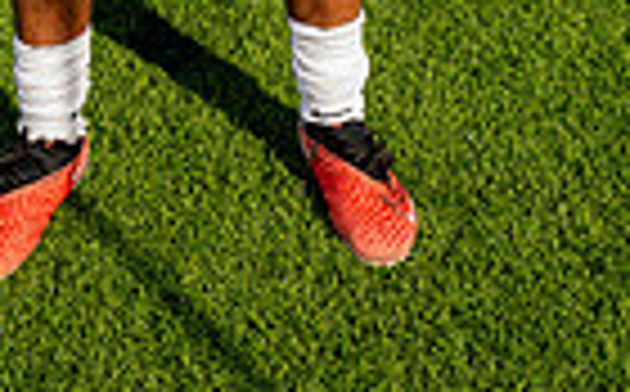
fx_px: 1800
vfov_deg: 10.4
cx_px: 180
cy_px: -599
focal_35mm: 105
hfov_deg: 19.7
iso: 50
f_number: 7.1
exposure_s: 1/125
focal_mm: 32
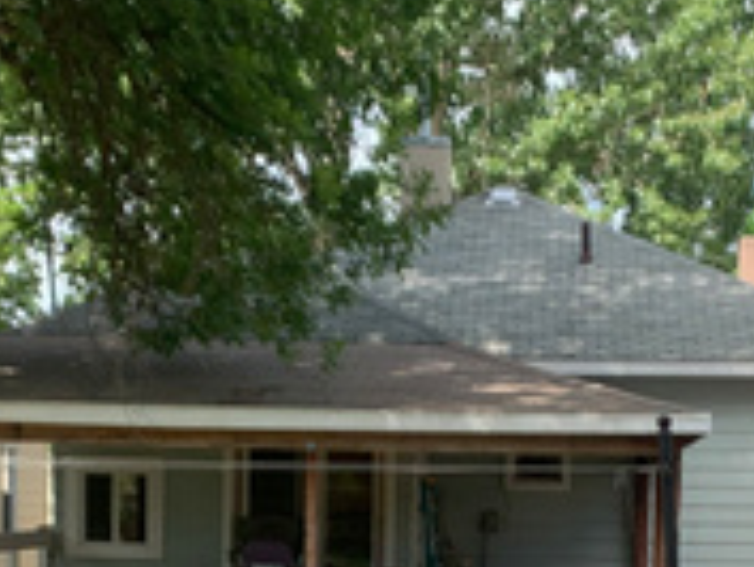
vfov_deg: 15.3
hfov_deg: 20.8
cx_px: 439
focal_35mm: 94
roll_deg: -2.1
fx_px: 2049
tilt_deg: -2.7
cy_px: 648
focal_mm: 4.25
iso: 25
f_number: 1.8
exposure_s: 1/771
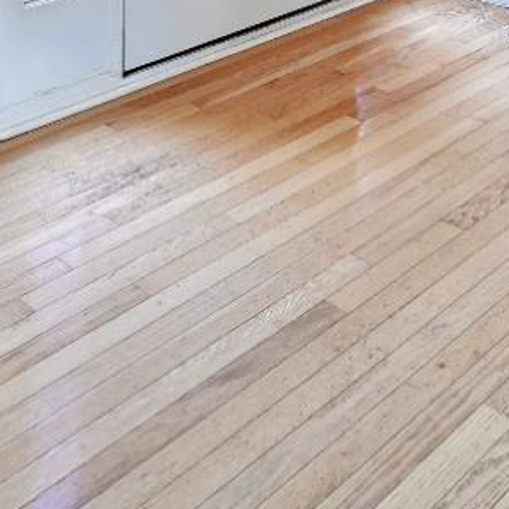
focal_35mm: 60
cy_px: -302
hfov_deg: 28.6
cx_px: 267
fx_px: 998
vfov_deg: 22.3
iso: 400
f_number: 8
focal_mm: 14
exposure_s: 1/13
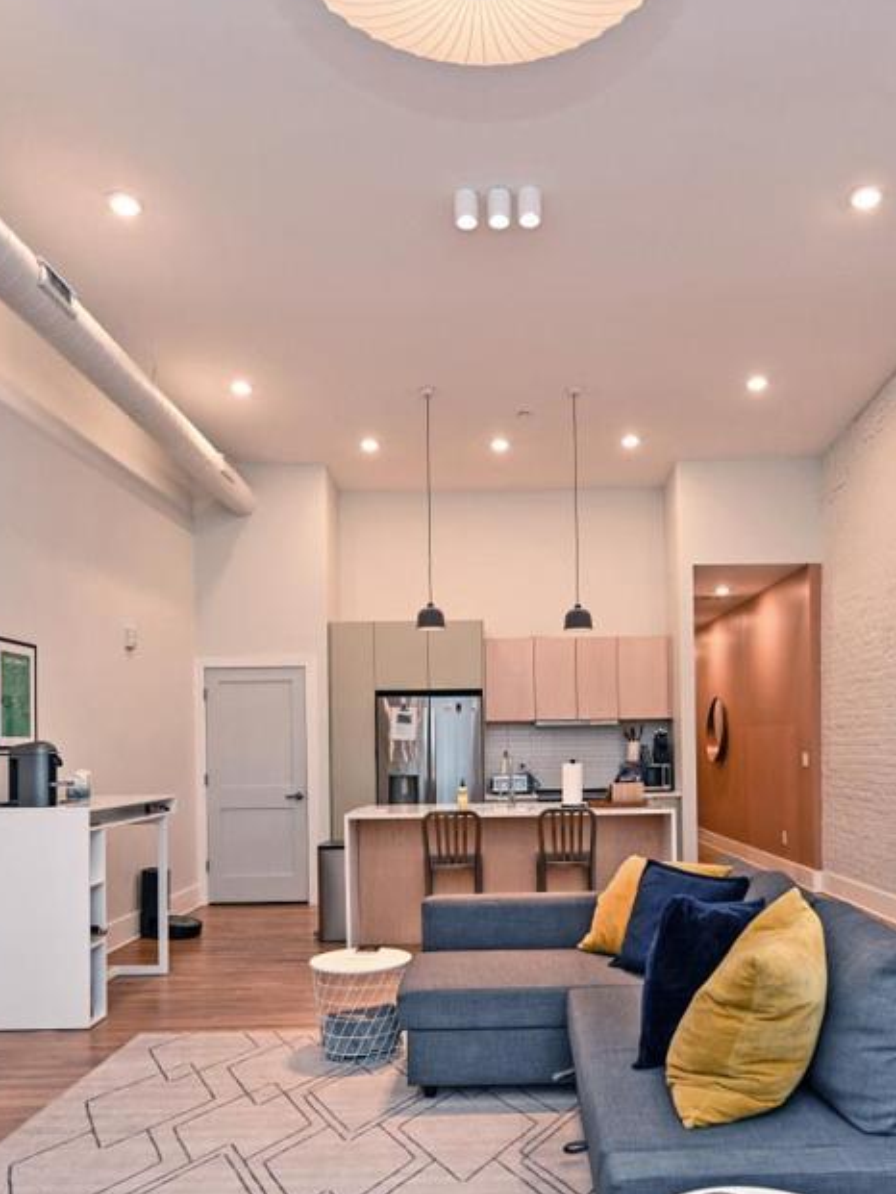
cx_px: 513
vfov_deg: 66.4
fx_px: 897
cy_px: 738
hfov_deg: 52.9
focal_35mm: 26
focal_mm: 14
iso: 360
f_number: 4
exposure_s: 1/60
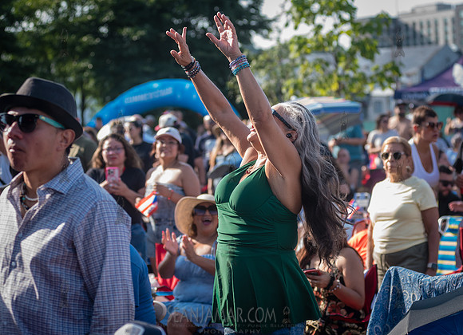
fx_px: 1204
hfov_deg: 21.8
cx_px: 259
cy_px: 173
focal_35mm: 91
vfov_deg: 15.9
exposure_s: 1/800
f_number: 4
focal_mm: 80
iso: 500
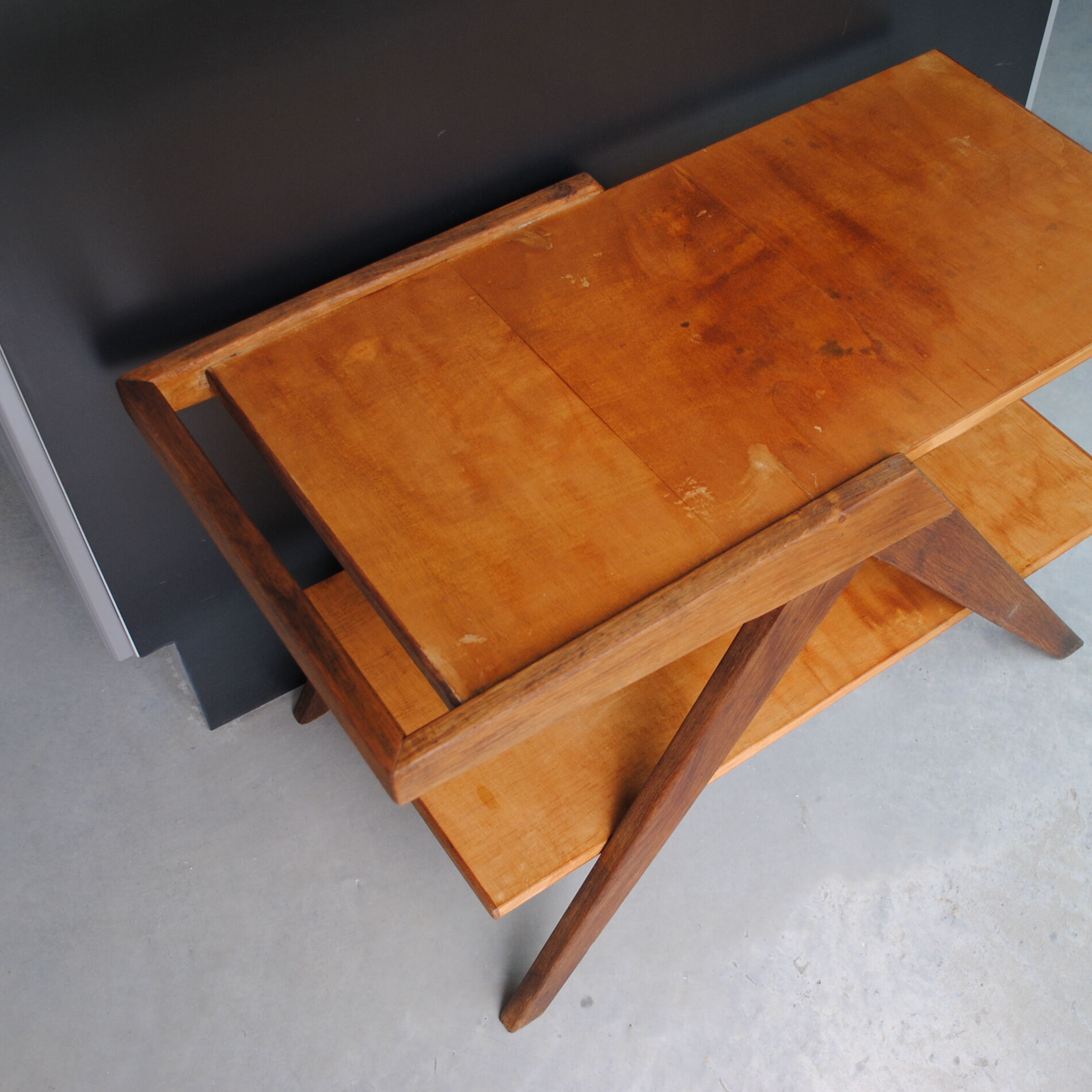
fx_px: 1392
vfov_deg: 42.8
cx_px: 635
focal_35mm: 39
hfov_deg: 42.7
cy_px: 553
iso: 200
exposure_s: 1/60
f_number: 4
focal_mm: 20
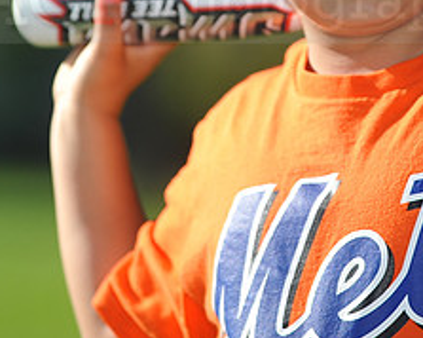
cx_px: 281
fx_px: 6117
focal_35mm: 489
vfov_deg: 3.2
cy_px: -13
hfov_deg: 4.0
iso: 200
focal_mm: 200
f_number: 4
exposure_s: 1/1250
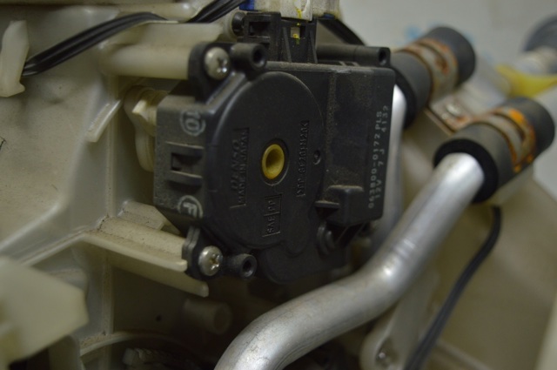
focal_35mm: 48
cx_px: 278
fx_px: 742
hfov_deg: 41.2
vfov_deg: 28.0
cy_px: 185
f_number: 4.5
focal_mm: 32
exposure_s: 1/60
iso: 400
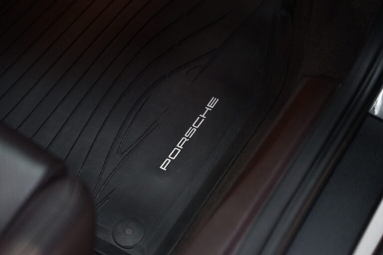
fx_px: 745
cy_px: 128
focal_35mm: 70
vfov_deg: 19.5
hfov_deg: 28.8
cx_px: 192
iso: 2000
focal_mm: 70
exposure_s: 1/80
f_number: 2.8
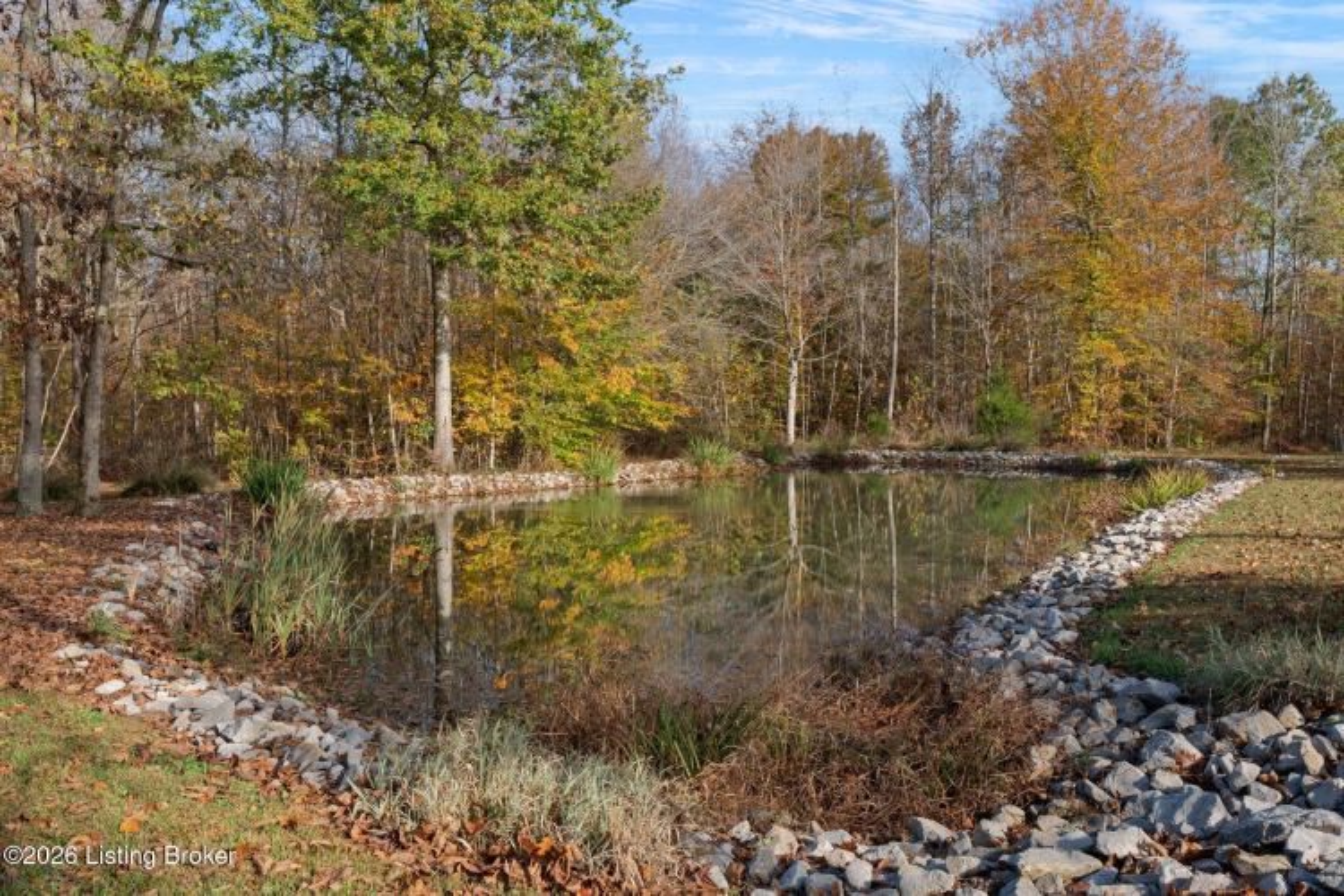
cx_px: 672
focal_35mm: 36
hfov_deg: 53.1
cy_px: 448
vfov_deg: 36.9
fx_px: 1344
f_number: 8
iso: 100
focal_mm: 24
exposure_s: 1/80
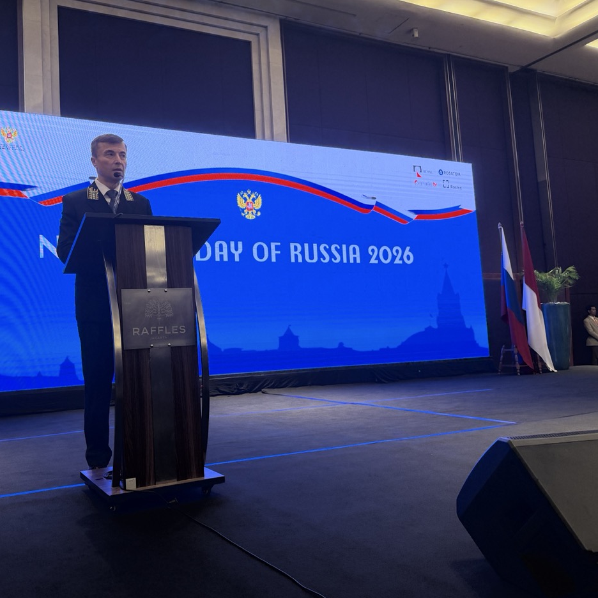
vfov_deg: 55.6
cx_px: 200
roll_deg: +3.6
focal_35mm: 29
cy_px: 296
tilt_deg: +5.1
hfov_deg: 54.5
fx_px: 567
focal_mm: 6.76
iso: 125
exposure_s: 1/60
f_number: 1.78
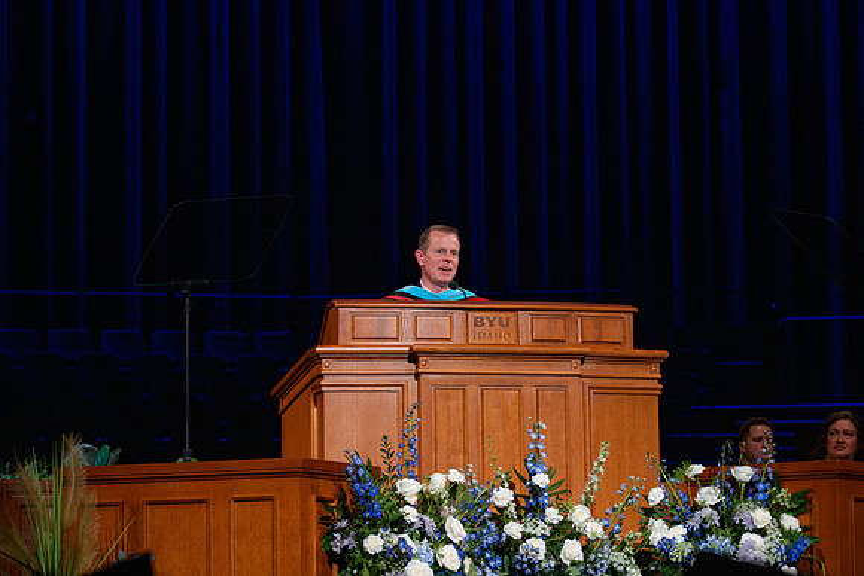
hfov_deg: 15.7
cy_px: 263
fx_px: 3134
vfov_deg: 10.5
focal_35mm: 131
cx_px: 394
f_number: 5
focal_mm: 120
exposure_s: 1/320
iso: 4000
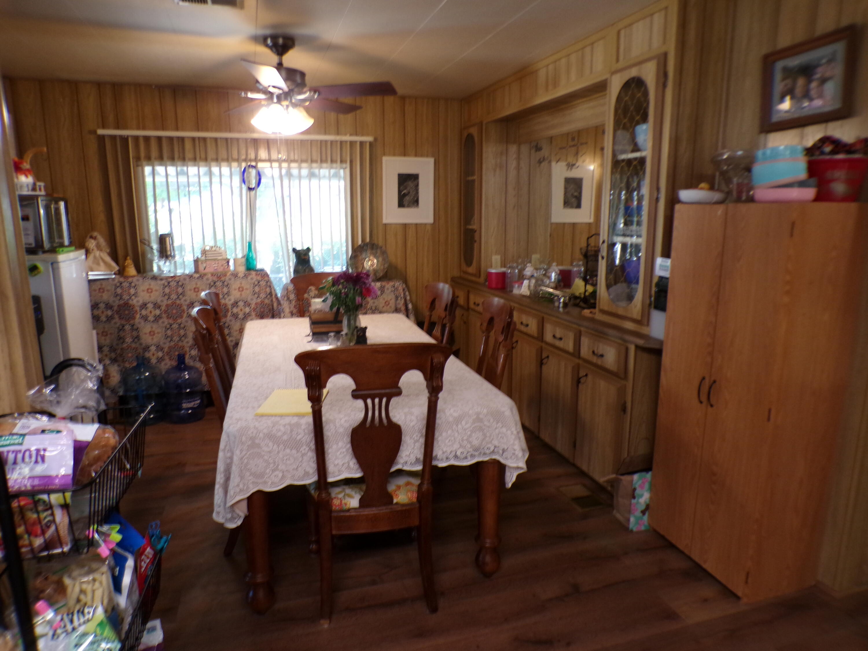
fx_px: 602
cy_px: 326
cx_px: 434
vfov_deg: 56.8
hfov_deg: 71.6
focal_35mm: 24
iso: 200
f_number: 3
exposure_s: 1/17
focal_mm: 4.3
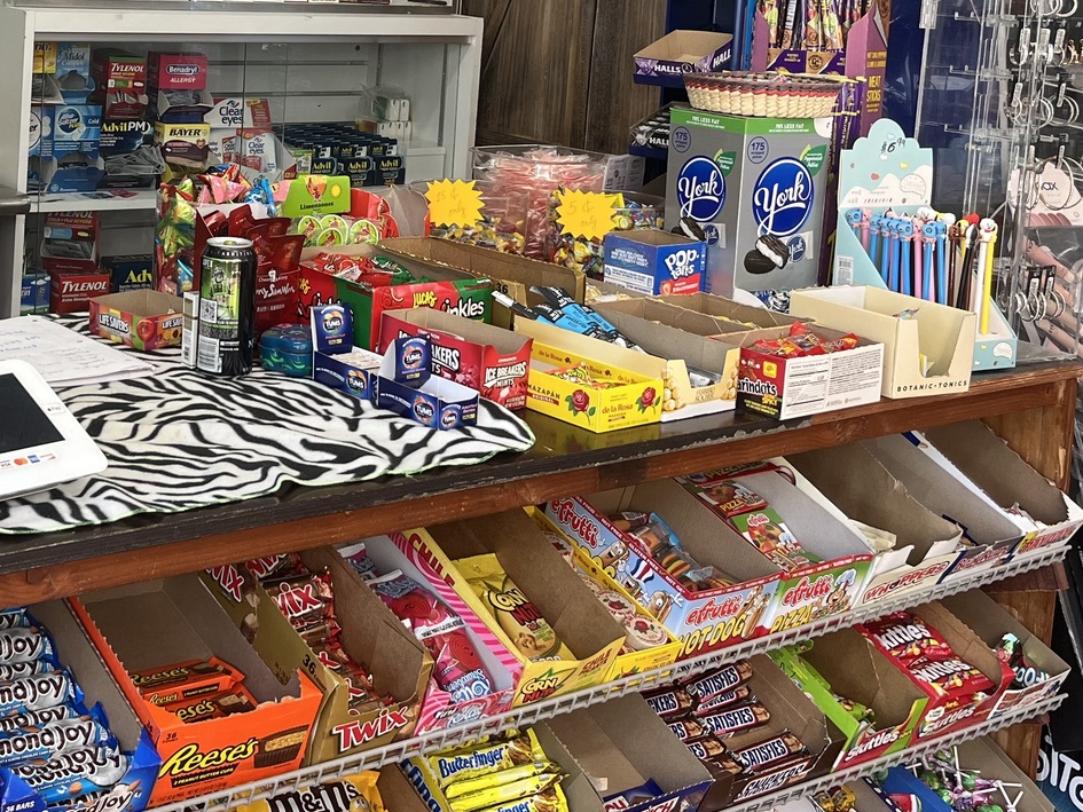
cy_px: 121
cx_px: 182
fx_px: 1721
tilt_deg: -7.0
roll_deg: -3.2
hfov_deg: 33.7
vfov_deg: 25.9
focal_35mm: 55
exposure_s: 1/122
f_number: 1.6
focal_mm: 5.1
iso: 80
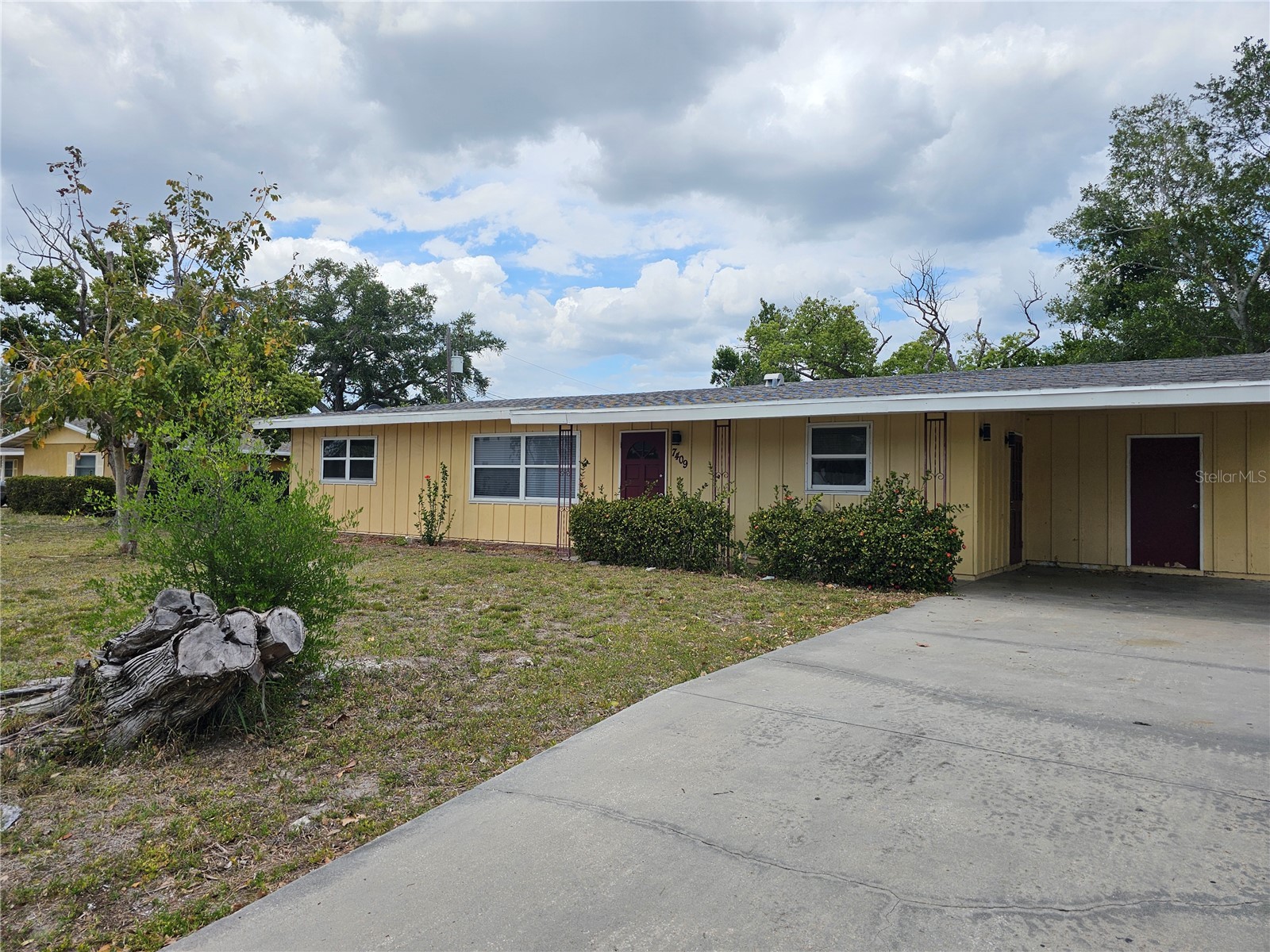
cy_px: 476
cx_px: 635
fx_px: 844
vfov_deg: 58.9
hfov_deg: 73.9
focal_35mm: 23
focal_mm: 6.3
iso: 10
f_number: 1.7
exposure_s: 1/1005
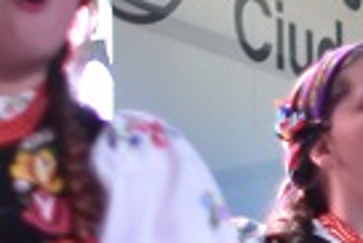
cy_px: 591
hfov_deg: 4.6
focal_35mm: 441
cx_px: 886
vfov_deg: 3.1
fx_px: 4451
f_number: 2
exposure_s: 1/250
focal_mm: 50
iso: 800
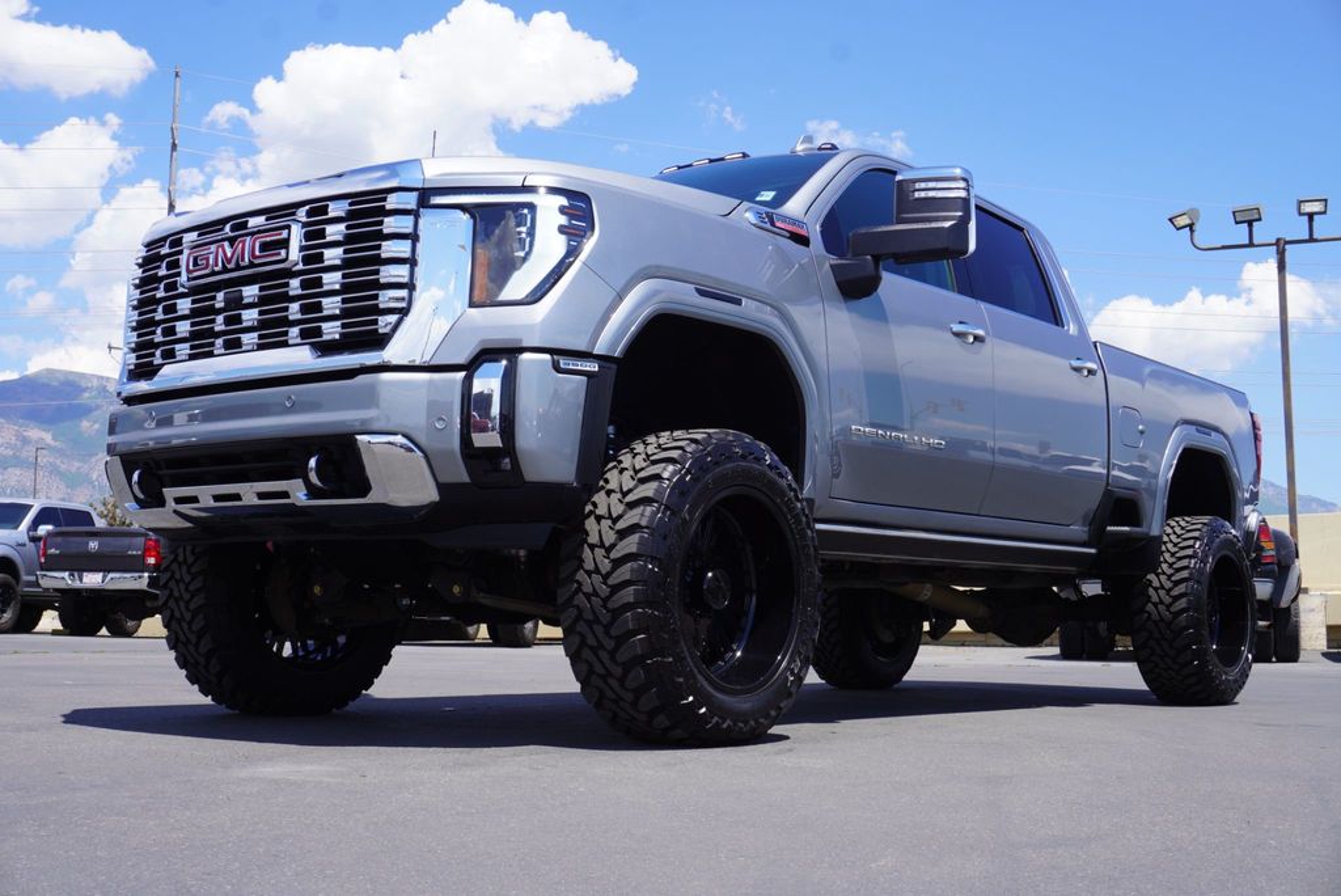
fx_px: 1565
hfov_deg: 46.4
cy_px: 448
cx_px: 670
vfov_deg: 31.9
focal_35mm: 42
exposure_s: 1/125
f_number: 10
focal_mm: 28
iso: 100
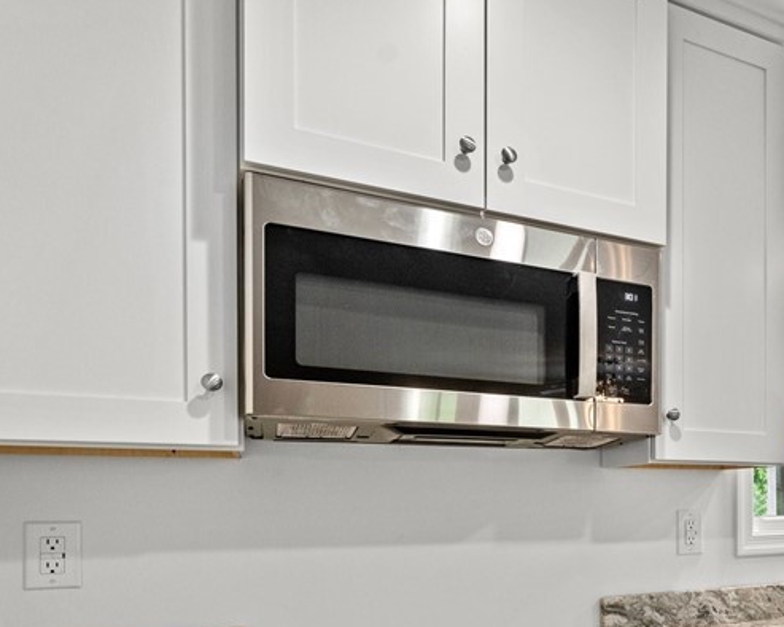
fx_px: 733
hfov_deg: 48.5
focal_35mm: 32
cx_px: 746
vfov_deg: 43.3
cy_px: 531
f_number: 7.1
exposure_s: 1/40
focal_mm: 15.3
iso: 1000
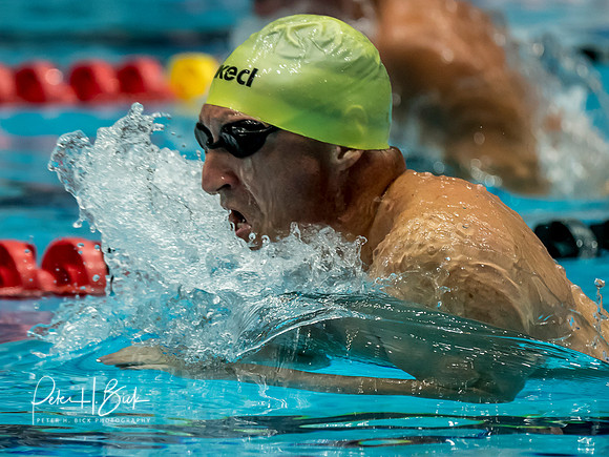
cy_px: 363
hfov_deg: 3.1
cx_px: 292
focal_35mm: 648
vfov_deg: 2.3
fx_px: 11398
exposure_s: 1/800
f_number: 2.8
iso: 2000
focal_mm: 200
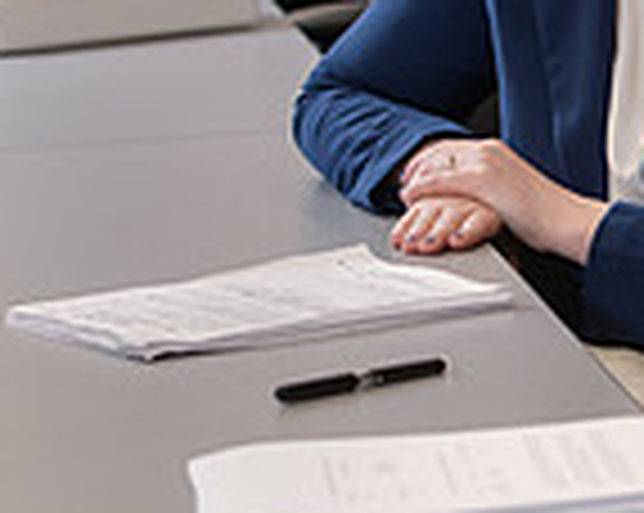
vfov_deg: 5.8
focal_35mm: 267
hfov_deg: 7.2
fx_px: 5082
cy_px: 214
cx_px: 847
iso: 1000
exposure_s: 1/125
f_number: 3.5
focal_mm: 70
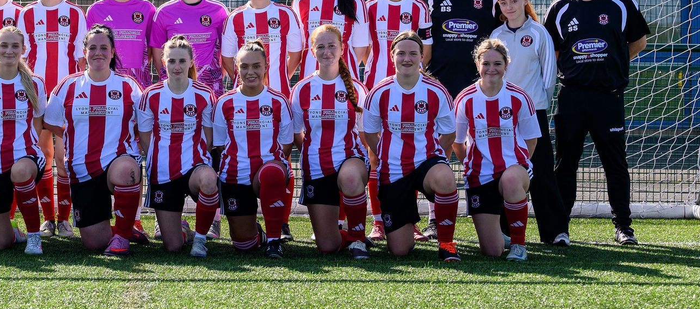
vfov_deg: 7.3
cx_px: 176
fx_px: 2422
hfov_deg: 16.4
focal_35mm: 137
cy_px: 20
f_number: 5
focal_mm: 70
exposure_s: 1/1000
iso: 360
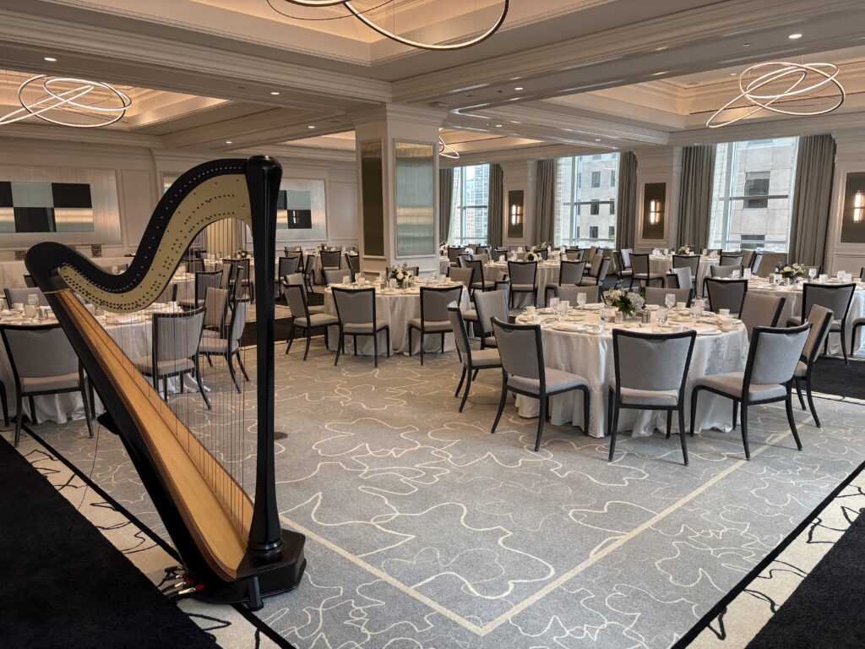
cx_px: 432
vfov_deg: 53.1
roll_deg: +0.3
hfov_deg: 67.3
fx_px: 650
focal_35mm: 26
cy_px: 324
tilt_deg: -9.2
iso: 125
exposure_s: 1/120
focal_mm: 5.96
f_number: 1.6
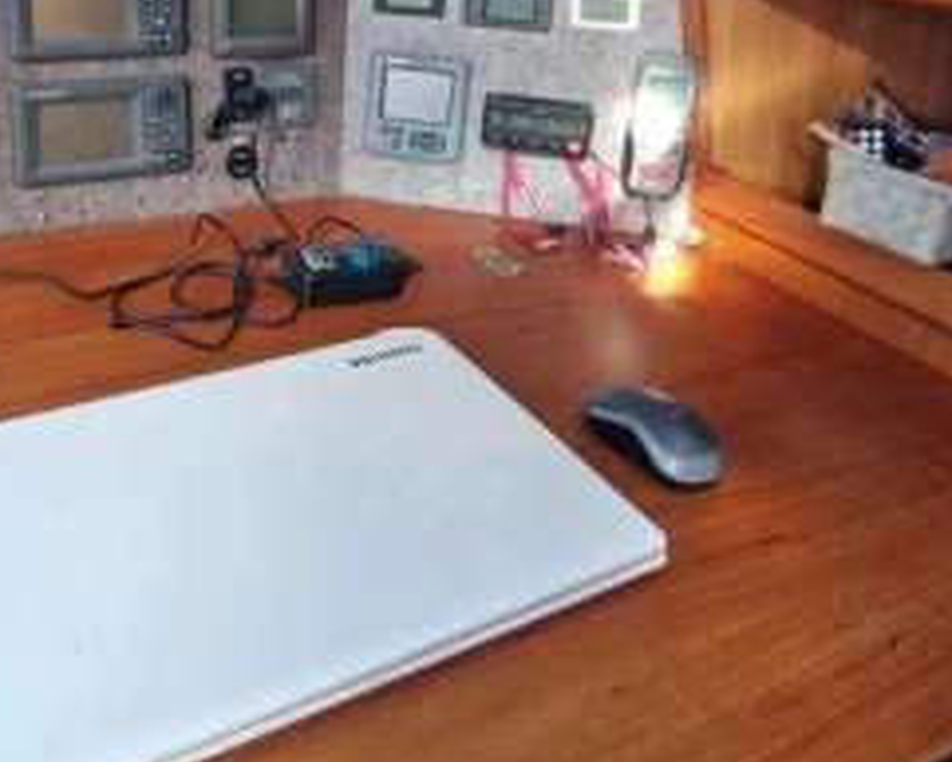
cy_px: 81
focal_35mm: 29
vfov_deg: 45.5
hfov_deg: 58.9
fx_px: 817
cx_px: 308
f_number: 2.2
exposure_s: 1/33
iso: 320
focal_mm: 2.2
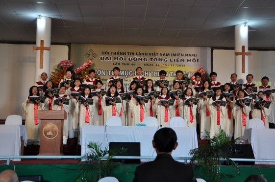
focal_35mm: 61
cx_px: 144
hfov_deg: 32.9
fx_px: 465
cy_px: 89
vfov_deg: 22.2
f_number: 5.6
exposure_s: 1/30
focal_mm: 38
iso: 200
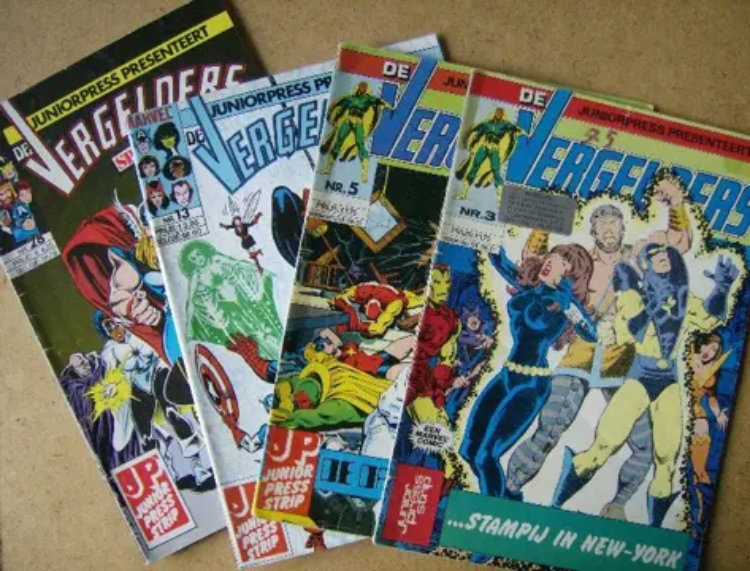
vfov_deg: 40.0
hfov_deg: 51.1
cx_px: 375
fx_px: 784
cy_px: 286
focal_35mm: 36
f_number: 2.8
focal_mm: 6
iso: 185
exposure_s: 1/64
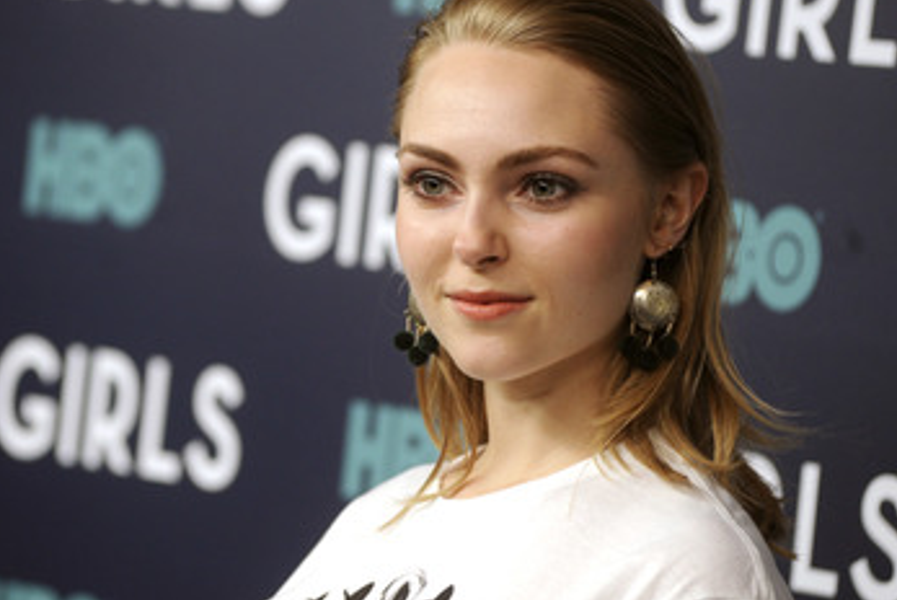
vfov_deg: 5.3
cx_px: 344
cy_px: 331
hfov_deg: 7.9
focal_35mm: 259
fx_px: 6459
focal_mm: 200
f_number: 4.5
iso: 1600
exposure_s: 1/250
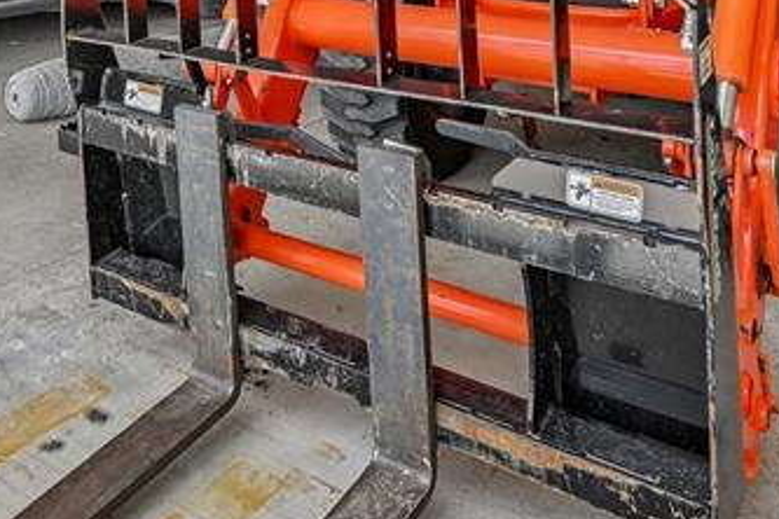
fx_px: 930
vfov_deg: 26.4
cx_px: 175
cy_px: -157
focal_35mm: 43
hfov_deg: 43.7
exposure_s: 1/30
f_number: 10
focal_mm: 14
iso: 64
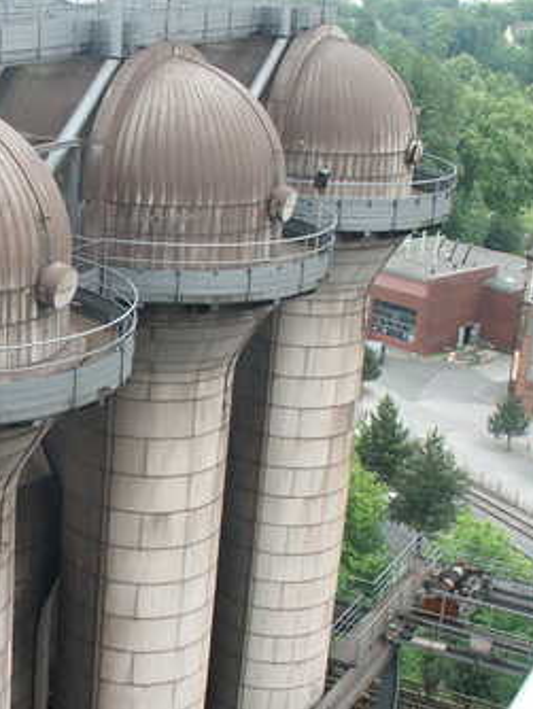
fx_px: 1374
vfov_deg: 28.8
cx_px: -28
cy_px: 454
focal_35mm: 67
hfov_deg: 21.0
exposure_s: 1/45
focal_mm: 7.21
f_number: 5.6
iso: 100
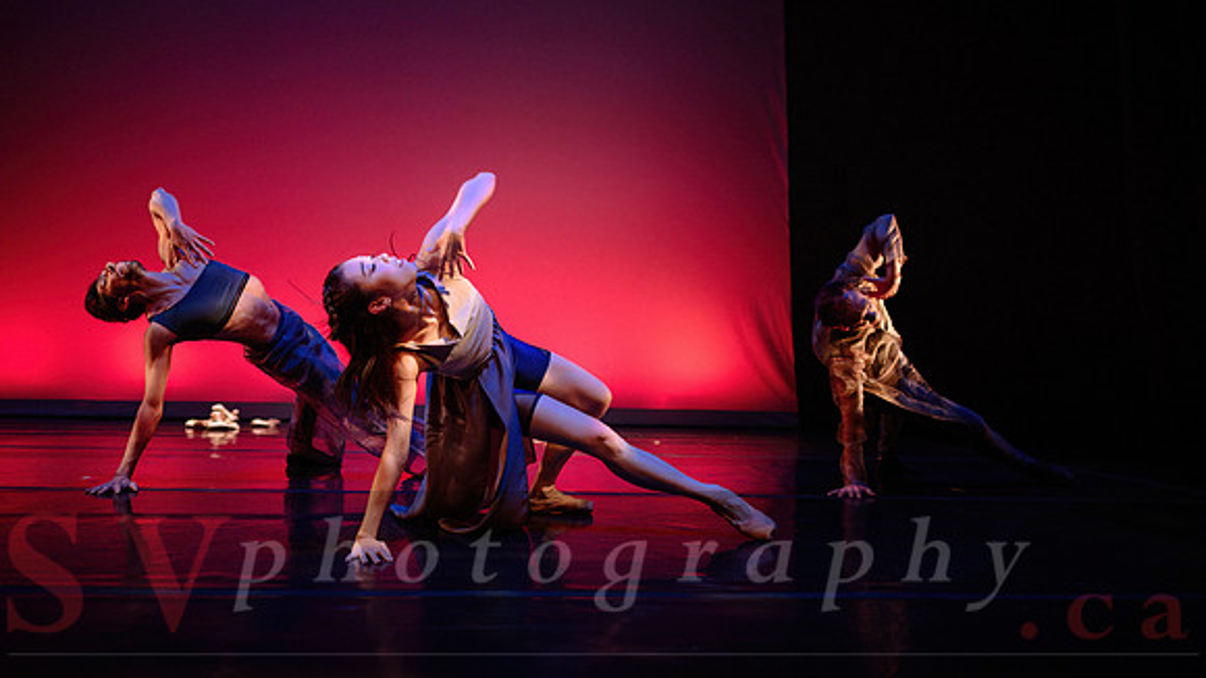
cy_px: 258
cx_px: 528
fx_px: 918
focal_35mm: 29
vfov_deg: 40.3
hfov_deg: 66.4
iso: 1000
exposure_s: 1/400
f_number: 1.4
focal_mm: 24
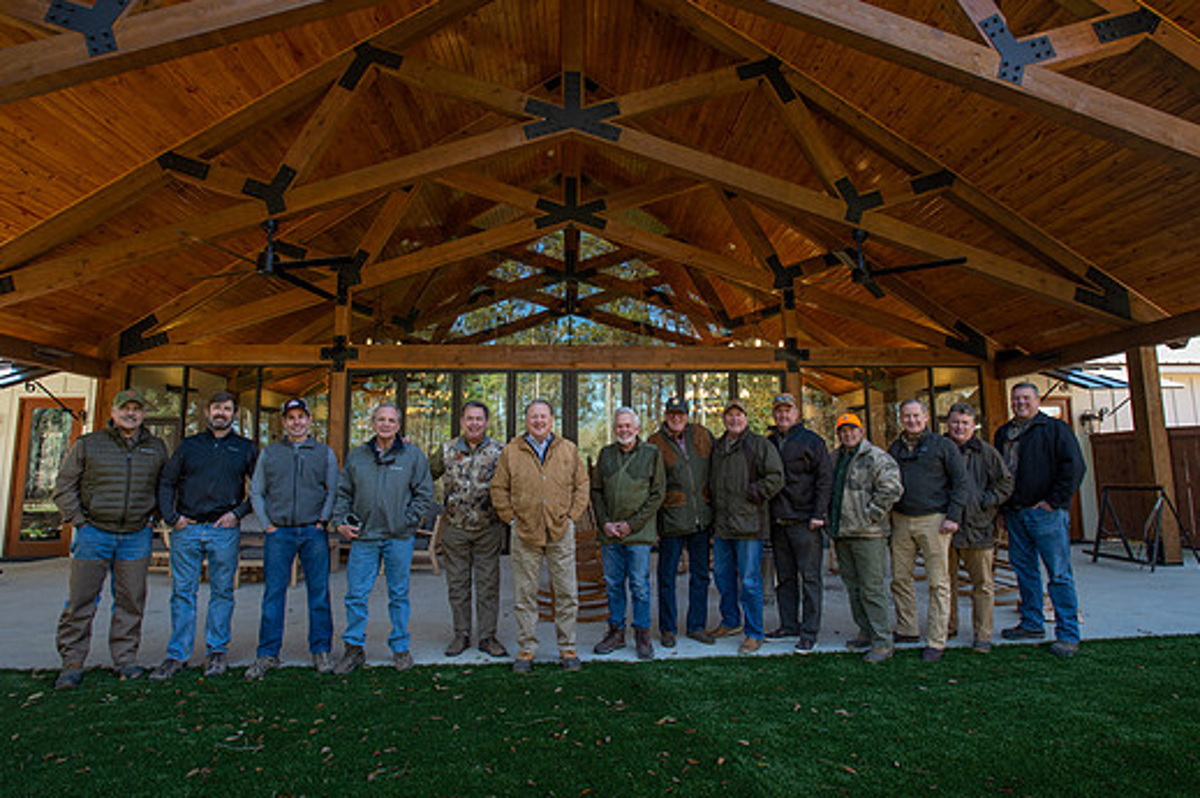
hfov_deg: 86.9
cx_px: 615
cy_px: 389
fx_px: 633
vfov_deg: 64.4
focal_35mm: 19
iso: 400
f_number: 6.3
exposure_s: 1/200
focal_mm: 17
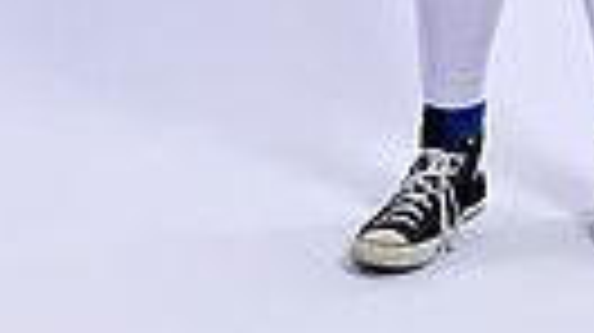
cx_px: 513
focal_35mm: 189
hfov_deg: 11.3
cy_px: -580
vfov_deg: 6.0
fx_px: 2974
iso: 160
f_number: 7.1
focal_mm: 53
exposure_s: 1/200
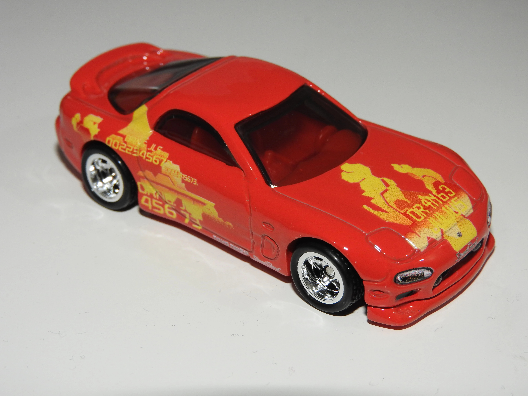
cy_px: 198
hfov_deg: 24.4
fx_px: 1220
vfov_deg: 18.4
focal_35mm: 80
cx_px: 264
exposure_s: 1/60
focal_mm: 14.3
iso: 200
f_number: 5
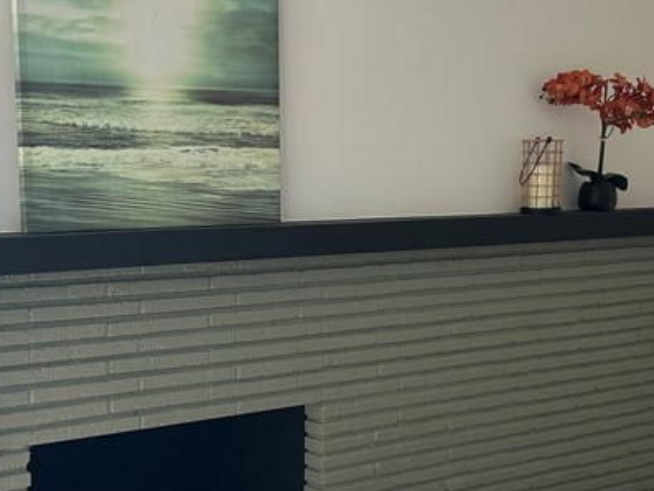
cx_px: 318
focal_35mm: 67
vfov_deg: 21.9
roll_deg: -0.9
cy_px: 328
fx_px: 1266
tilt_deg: -9.0
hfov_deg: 29.0
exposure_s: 1/121
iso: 40
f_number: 1.5
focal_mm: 5.7
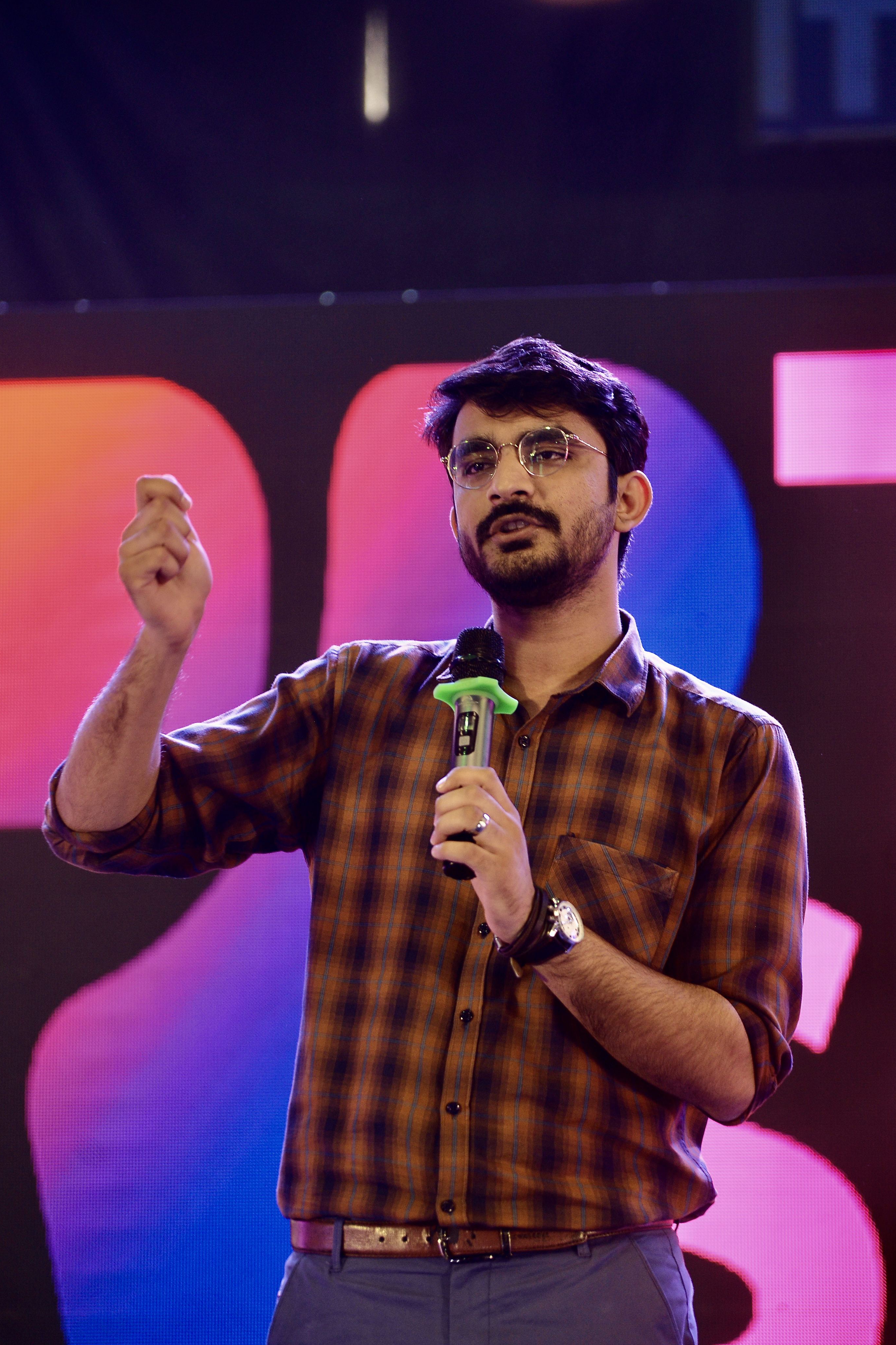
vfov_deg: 15.3
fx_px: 5002
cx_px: 484
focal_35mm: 134
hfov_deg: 10.2
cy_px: 685
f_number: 2.8
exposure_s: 1/125
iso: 1000
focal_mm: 122
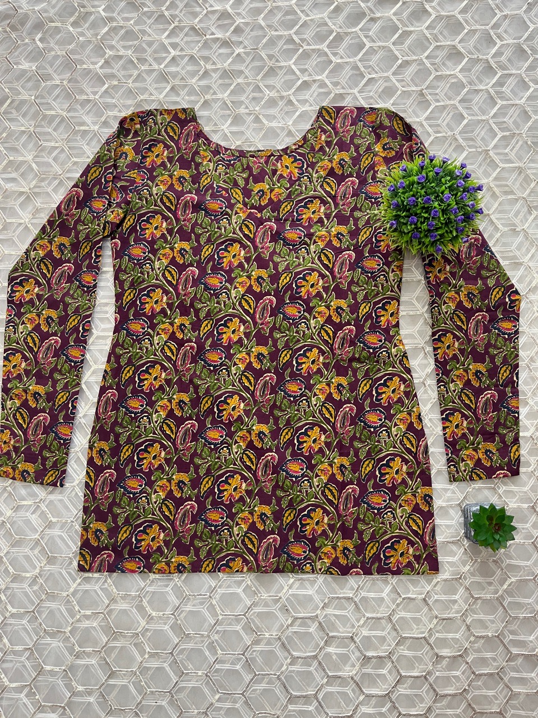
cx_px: 269
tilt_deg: -83.2
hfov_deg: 53.1
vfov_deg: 67.3
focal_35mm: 26
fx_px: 539
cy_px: 359
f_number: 1.6
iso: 160
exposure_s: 1/50
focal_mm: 5.1
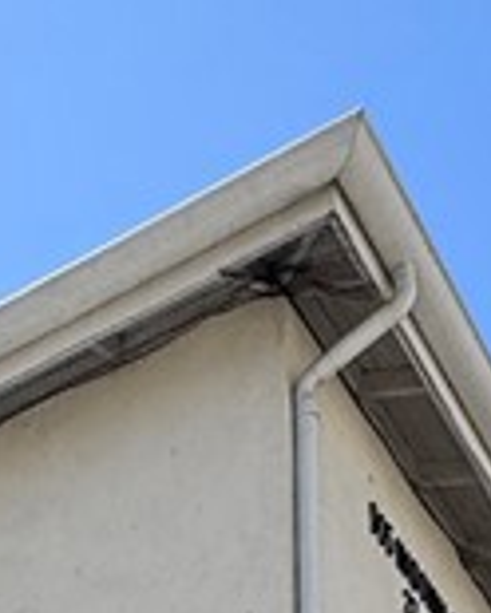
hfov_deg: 16.8
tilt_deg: +7.5
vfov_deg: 15.0
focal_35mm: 90
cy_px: 1384
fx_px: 1635
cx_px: 12
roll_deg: +0.3
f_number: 2.2
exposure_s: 1/2083
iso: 50
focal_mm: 2.22
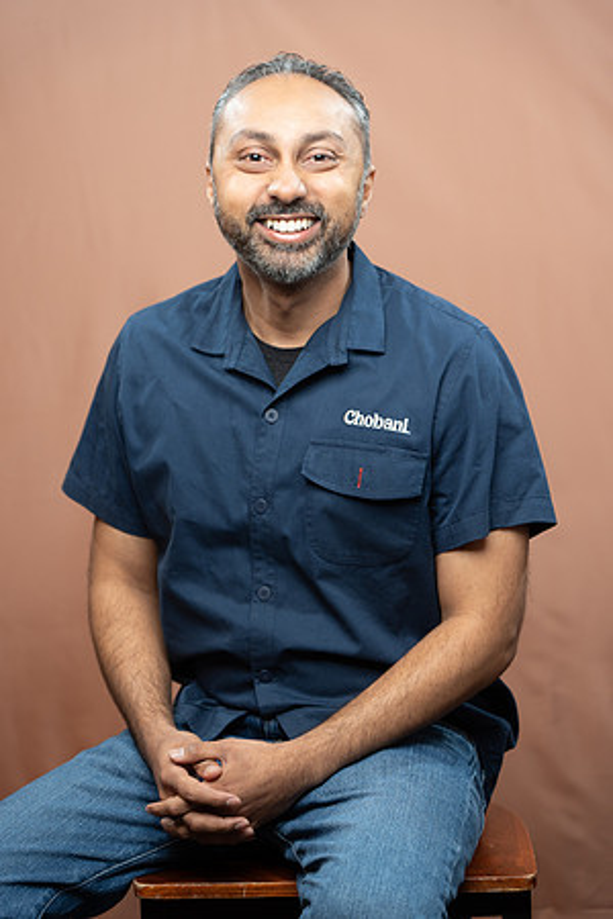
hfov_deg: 17.1
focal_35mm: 80
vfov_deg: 25.4
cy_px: 460
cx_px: 306
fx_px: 2043
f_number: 4
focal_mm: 80
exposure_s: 1/160
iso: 320
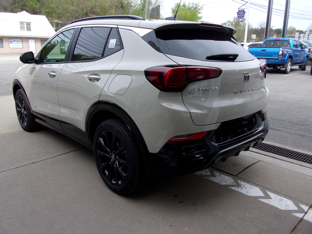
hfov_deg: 63.4
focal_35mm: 28
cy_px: 117
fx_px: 252
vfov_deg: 49.7
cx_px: 156
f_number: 3.9
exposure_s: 1/280
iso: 80
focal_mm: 5.1
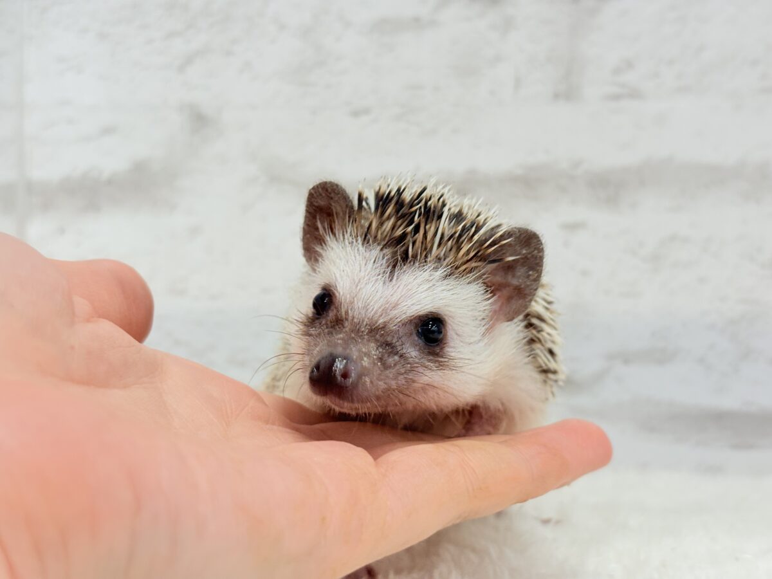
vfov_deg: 28.0
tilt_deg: -3.2
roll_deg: +1.3
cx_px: 386
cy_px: 290
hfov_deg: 36.8
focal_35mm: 52
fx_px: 1160
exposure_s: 1/100
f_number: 1.6
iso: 50
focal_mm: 5.96
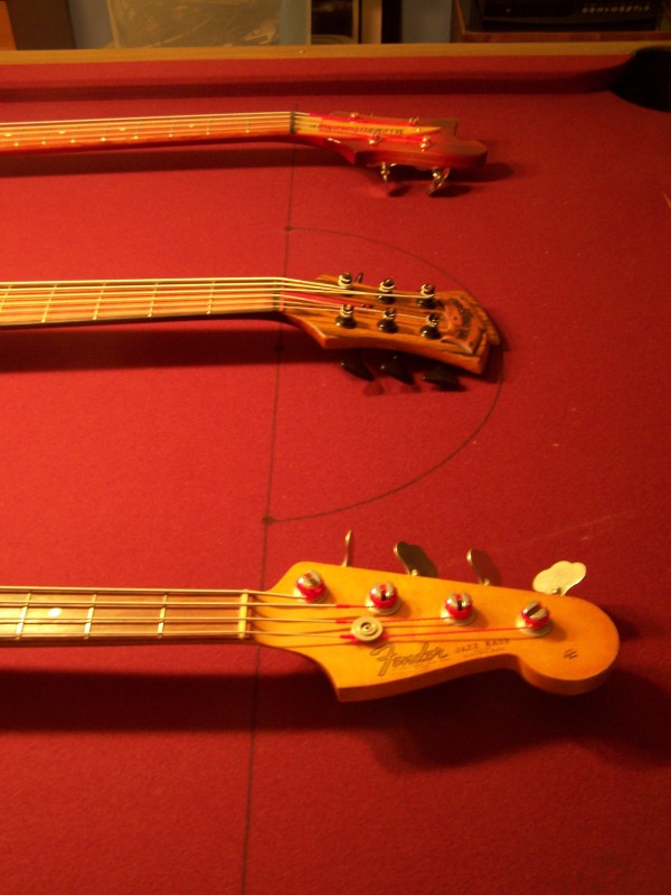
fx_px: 982
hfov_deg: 37.7
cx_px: 336
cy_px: 448
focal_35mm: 38
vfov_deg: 49.0
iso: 160
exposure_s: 1/5
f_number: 2.8
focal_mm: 6.3
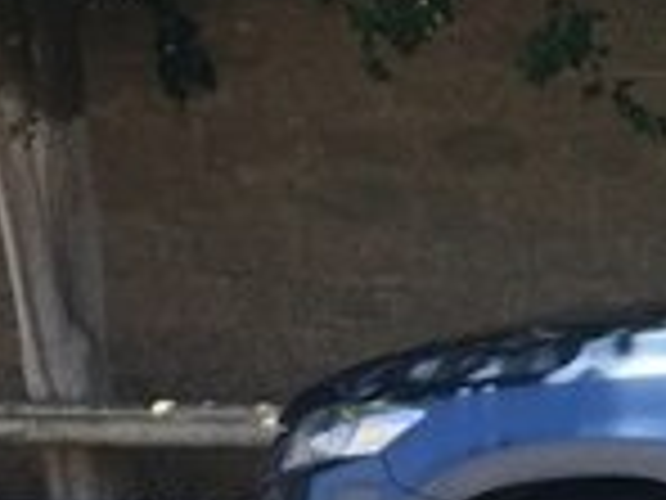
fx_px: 2482
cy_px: 439
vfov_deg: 11.4
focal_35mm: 129
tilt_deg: -7.6
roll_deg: -2.3
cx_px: 1269
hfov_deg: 13.4
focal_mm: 4.15
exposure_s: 1/719
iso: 32
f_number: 2.2
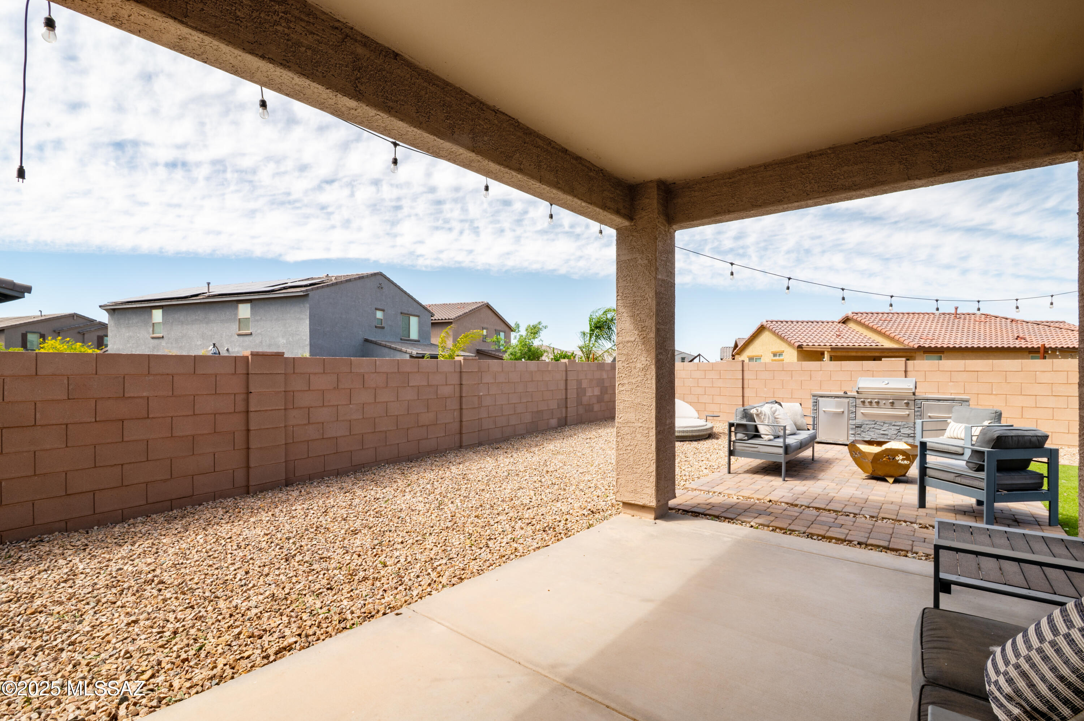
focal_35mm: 16
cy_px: 360
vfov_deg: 73.7
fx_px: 481
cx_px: 542
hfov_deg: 96.8
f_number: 18
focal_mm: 16
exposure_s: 1/30
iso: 100
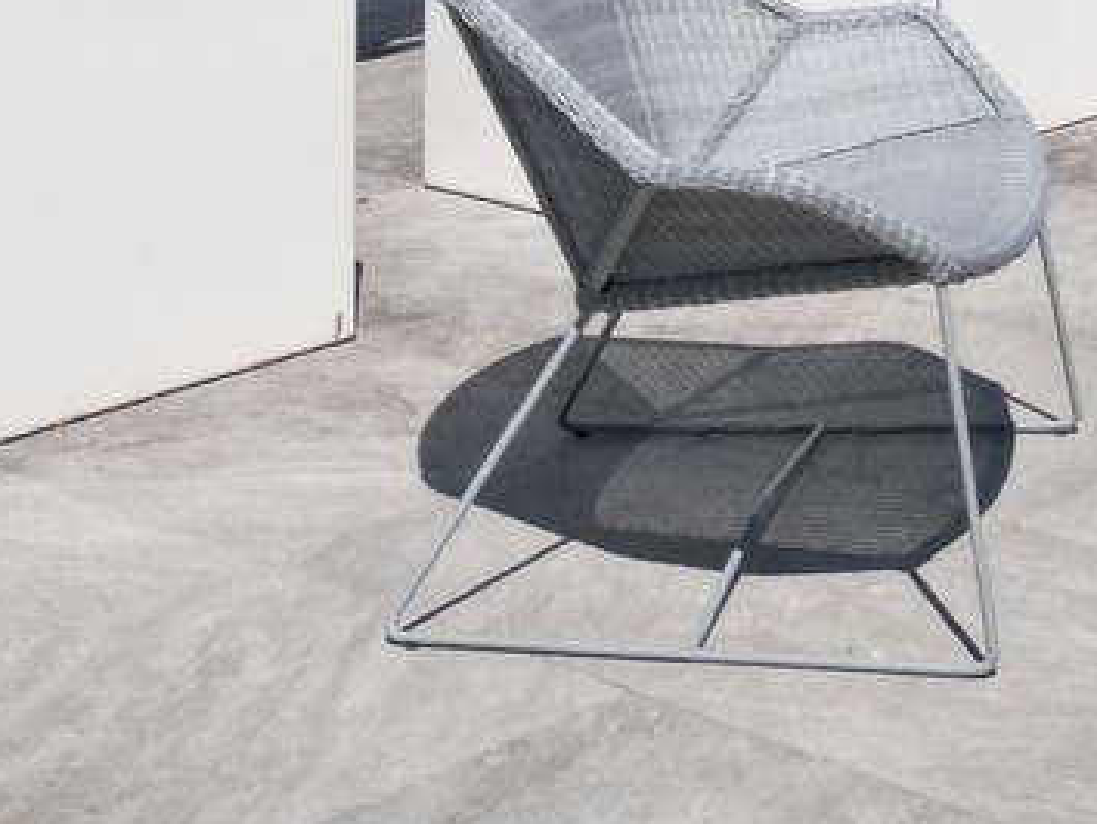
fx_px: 3298
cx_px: 1224
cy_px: -675
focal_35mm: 104
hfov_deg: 18.2
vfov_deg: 12.9
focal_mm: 6.72
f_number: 1.7
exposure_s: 1/4000
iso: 120
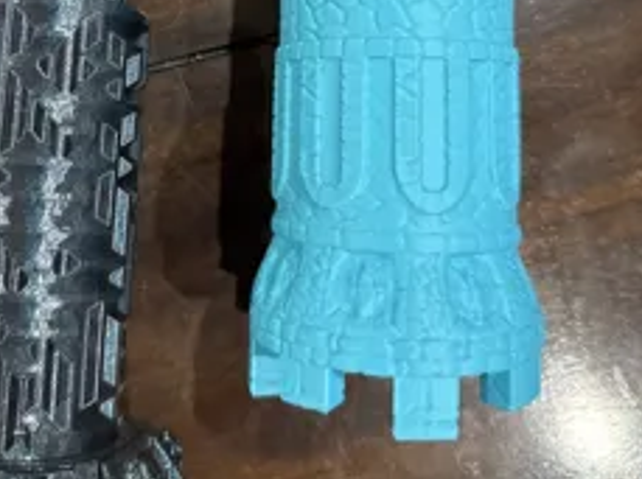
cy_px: 45
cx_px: 255
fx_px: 778
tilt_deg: -85.3
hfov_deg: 44.6
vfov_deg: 32.5
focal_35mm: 42
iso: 400
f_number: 1.78
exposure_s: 1/60
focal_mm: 6.76
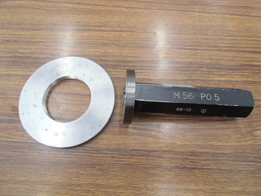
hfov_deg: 71.6
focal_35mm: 24
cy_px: 98
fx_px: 181
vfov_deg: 56.8
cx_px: 130
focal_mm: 4.24
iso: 400
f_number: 3
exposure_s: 1/30
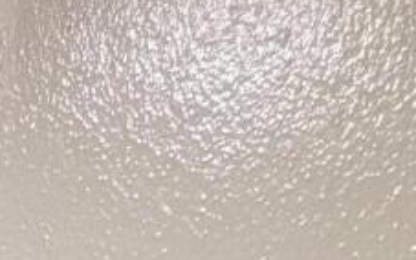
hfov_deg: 7.4
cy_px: 1348
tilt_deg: -15.0
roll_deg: +2.3
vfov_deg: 4.5
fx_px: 2756
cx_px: -907
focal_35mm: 243
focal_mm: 5.96
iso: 125
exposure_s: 1/60
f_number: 1.6
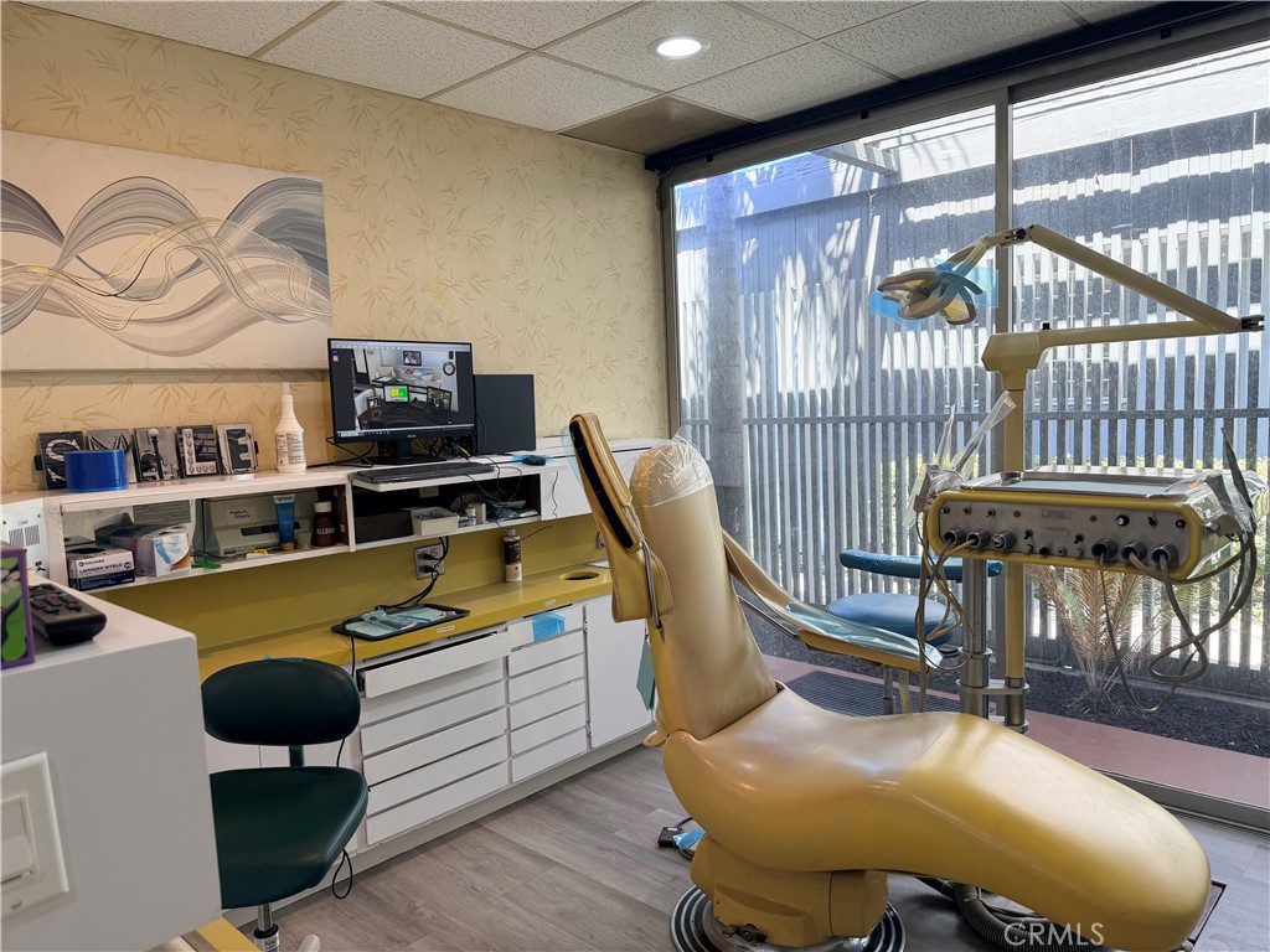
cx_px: 635
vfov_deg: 56.8
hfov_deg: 71.6
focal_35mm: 24
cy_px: 476
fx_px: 881
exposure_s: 1/176
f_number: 1.78
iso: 80
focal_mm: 6.76
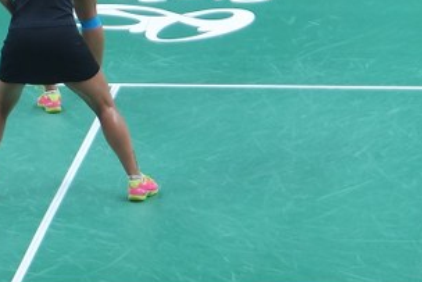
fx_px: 4750
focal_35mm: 405
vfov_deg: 3.4
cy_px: -142
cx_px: 8
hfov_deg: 5.1
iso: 400
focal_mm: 50
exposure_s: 1/80
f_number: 5.6
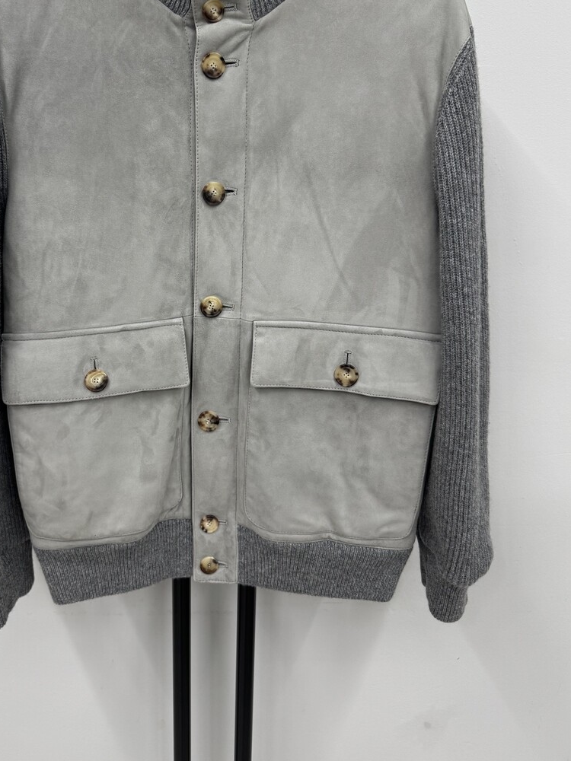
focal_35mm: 32
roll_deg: +0.3
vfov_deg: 56.0
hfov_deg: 43.7
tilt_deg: -14.4
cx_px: 201
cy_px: 276
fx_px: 704
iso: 125
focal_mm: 6.76
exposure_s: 1/60
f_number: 1.78
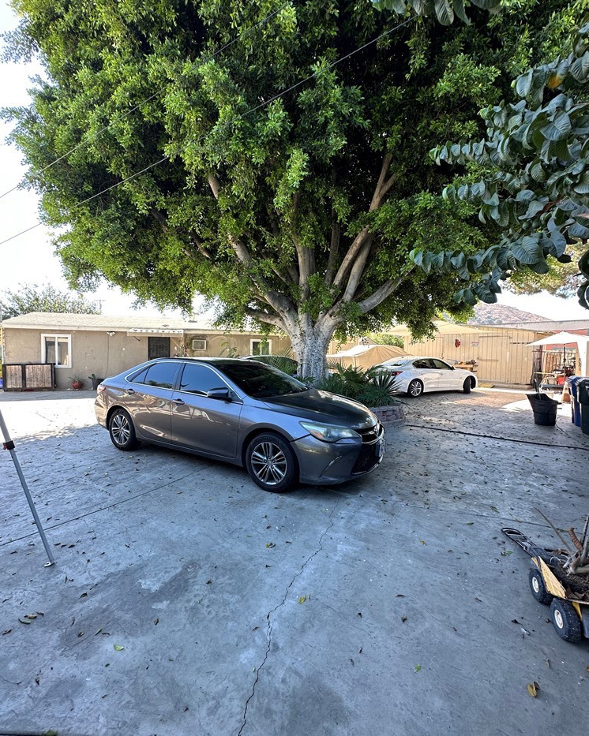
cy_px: 368
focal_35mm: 15
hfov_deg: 84.0
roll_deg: -1.9
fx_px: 327
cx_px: 289
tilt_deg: -1.5
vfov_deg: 96.8
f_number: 2.2
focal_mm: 2.22
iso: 40
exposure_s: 1/99
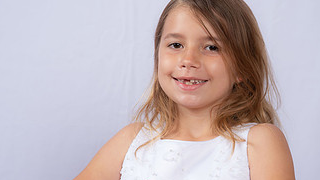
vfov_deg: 8.2
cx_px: 192
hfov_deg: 14.5
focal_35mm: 148
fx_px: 1256
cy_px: 145
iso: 250
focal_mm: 78
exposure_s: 1/160
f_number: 7.1
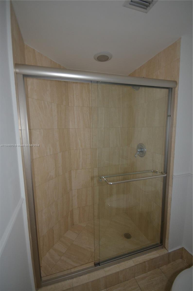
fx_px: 121
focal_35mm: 15
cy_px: 146
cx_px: 96
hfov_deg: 77.0
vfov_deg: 100.5
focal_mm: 10
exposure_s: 1/60
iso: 800
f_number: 4
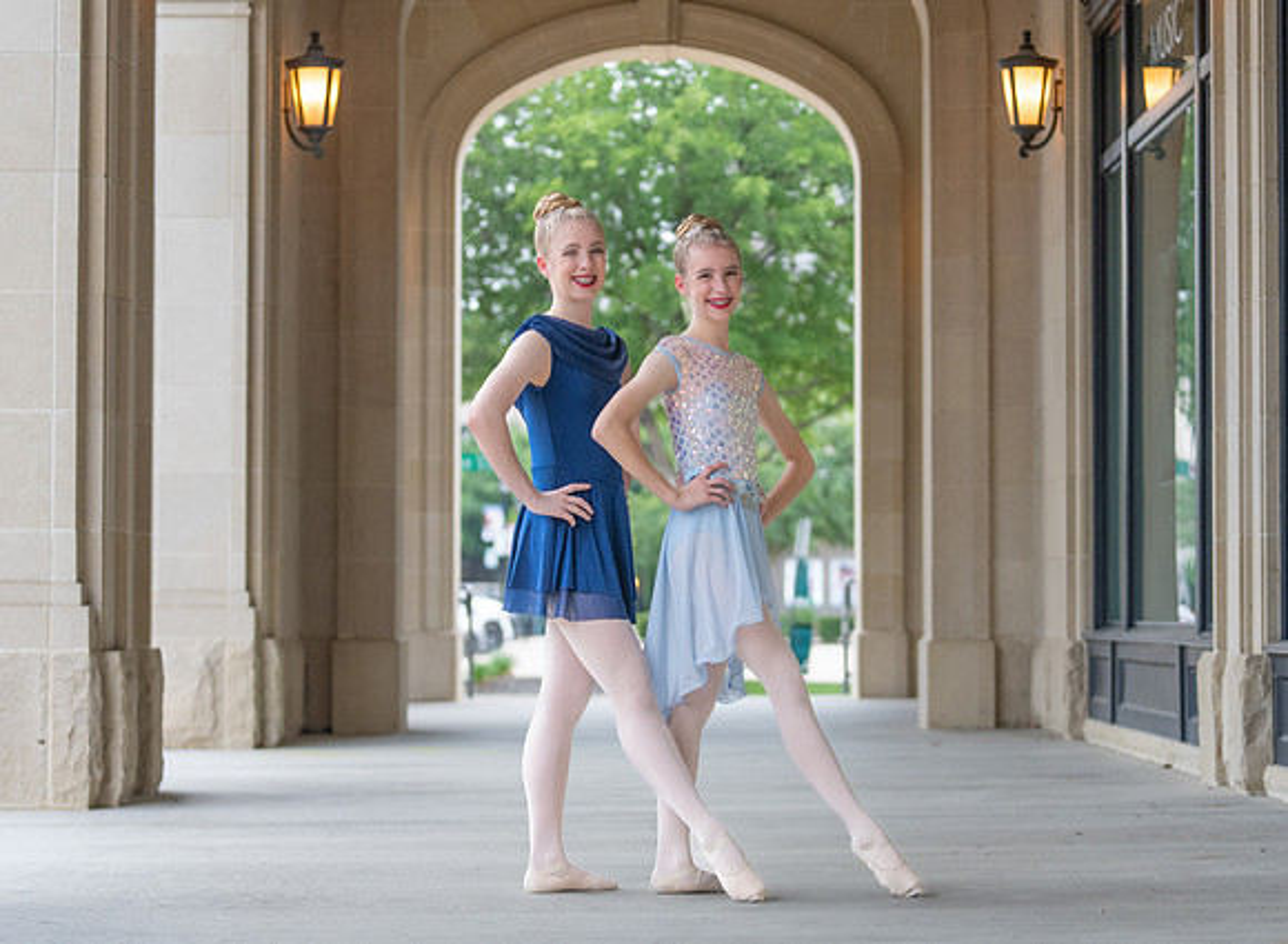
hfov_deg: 23.6
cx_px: 663
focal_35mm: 84
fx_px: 3083
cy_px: 491
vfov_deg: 17.4
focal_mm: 70
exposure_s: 1/320
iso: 800
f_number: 2.8
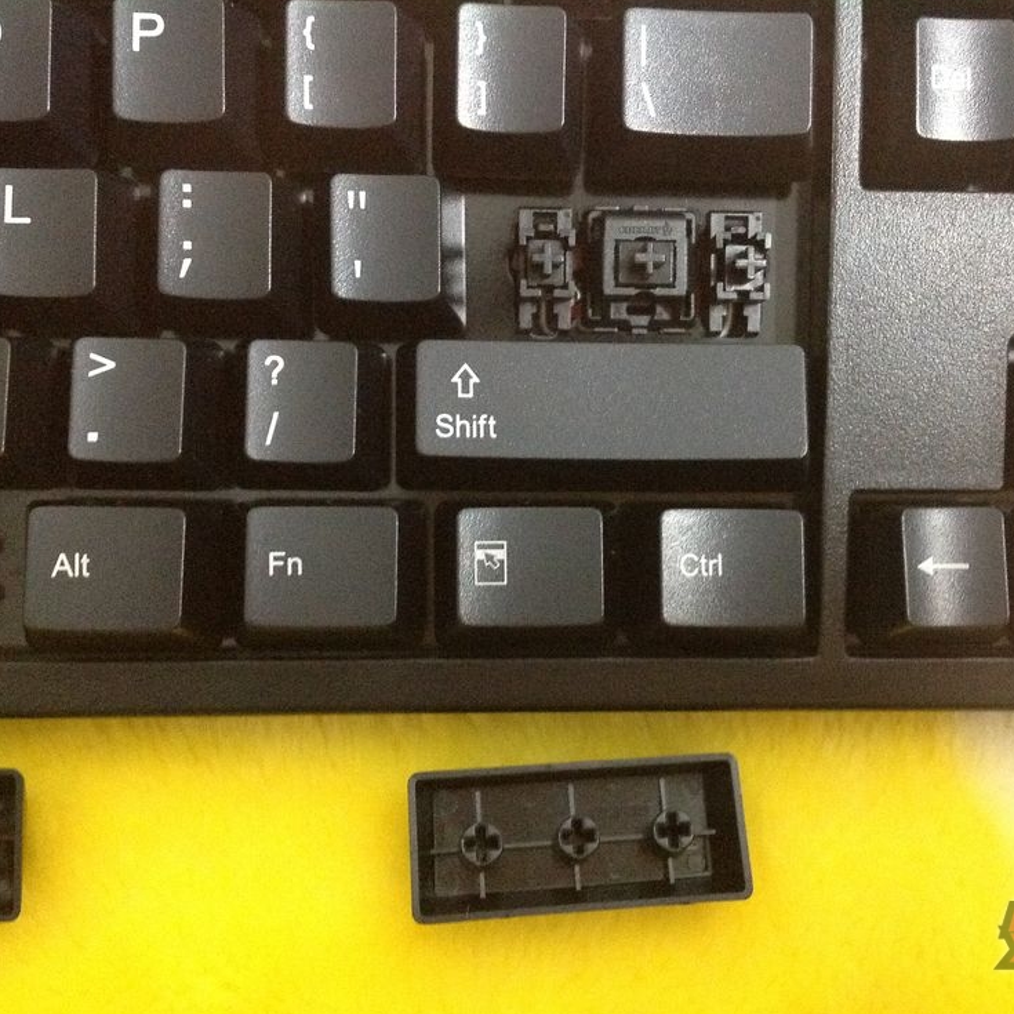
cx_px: 574
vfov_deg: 40.0
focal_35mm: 42
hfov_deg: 40.0
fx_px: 1392
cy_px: 510
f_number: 2.4
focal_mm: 4.28
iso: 1000
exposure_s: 1/17
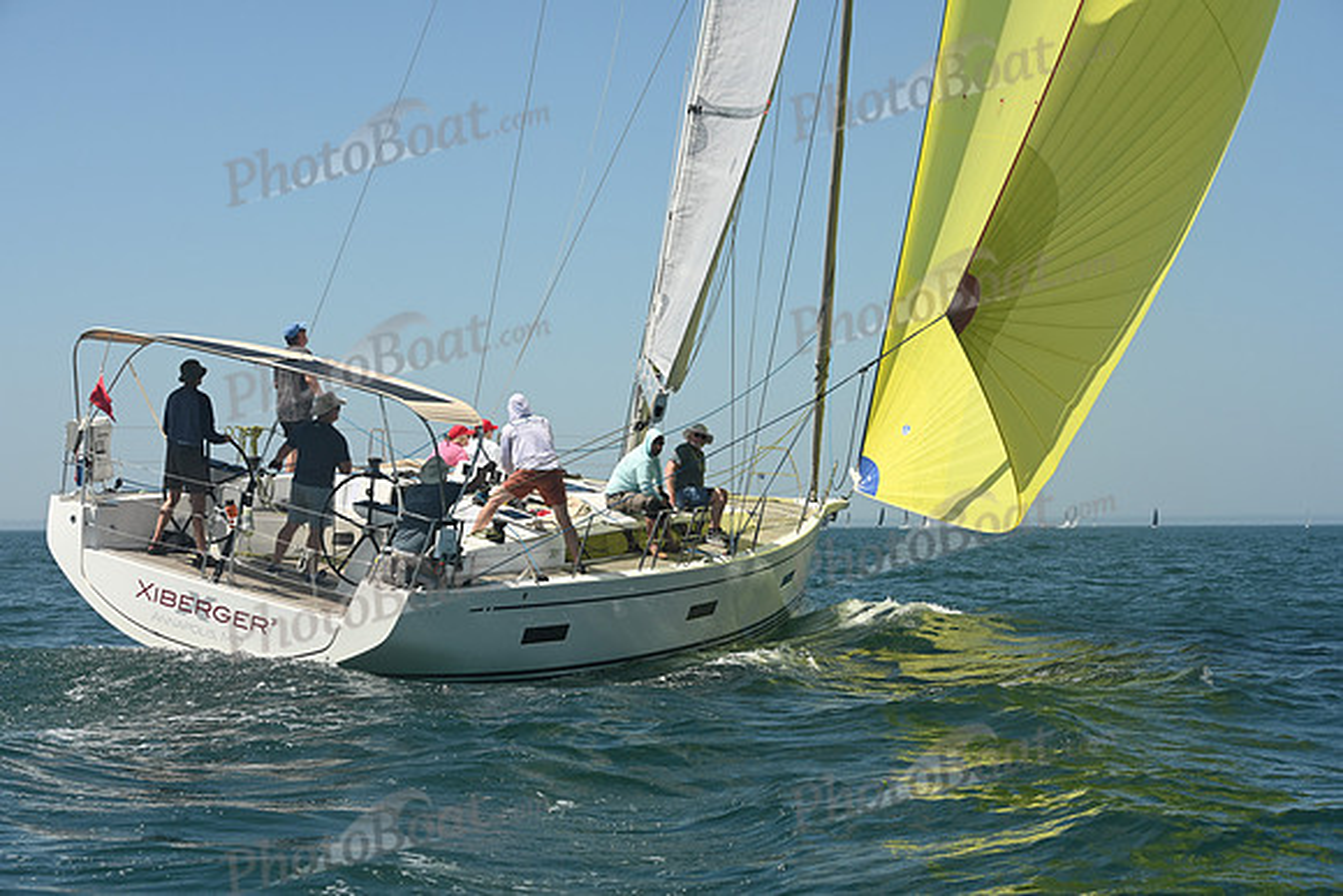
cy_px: 448
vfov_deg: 19.5
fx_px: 2612
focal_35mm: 70
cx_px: 672
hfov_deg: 28.8
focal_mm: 70
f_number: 8
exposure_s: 1/1000
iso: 320
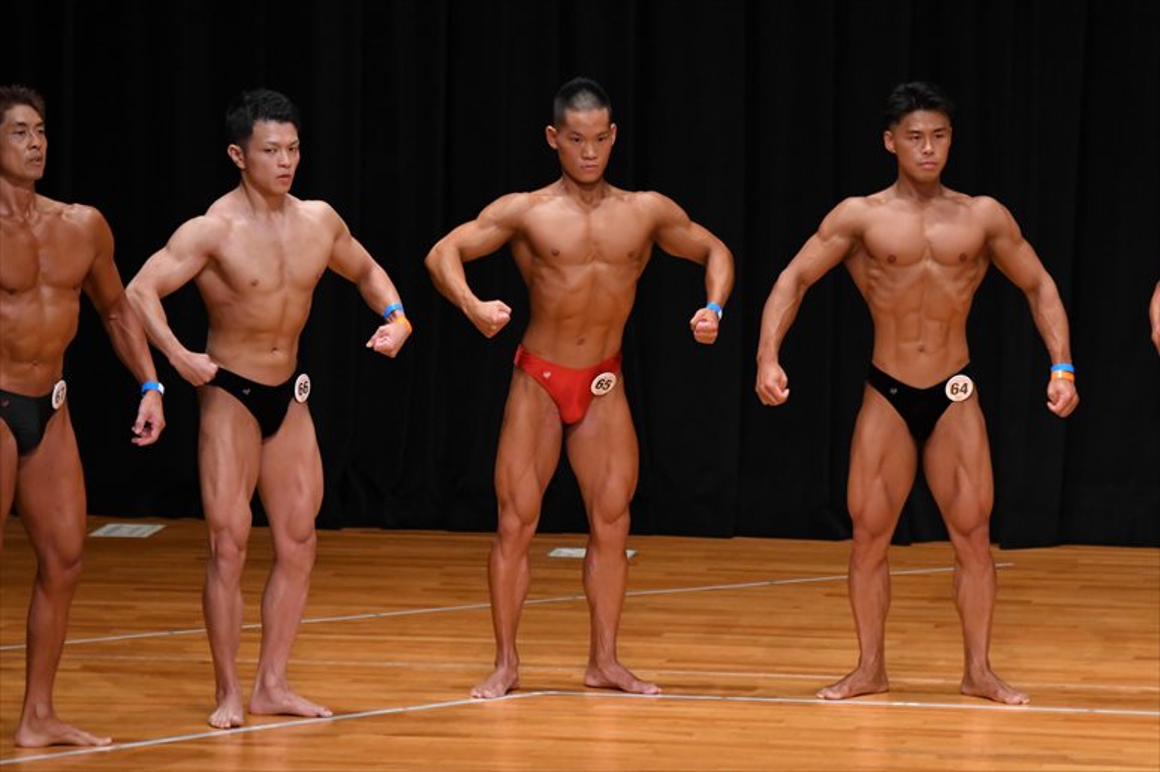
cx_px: 580
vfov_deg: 5.1
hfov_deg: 7.6
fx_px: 8696
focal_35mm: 270
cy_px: 386
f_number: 5.6
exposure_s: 1/400
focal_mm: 180
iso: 3200
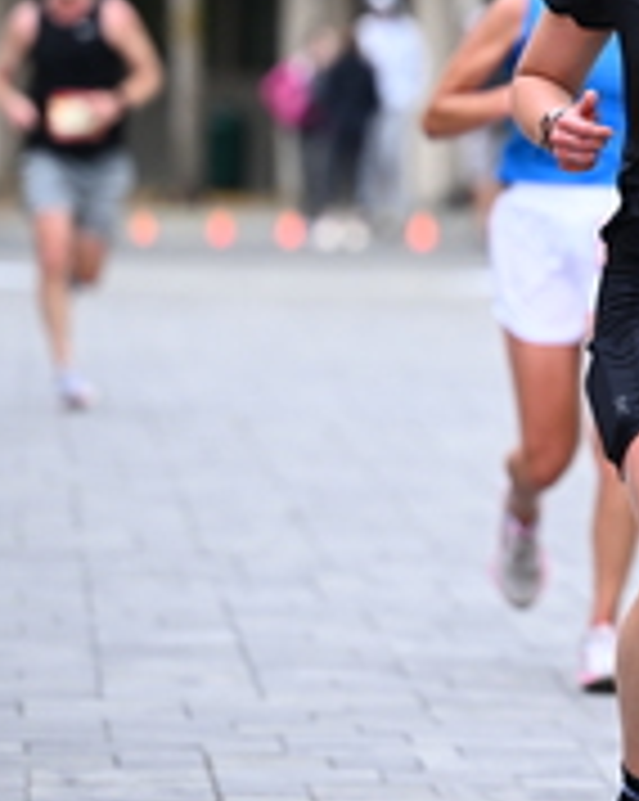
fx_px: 9283
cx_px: 799
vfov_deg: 4.9
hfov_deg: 3.9
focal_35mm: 392
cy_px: 86
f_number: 2.8
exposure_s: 1/1600
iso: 1000
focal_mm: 135
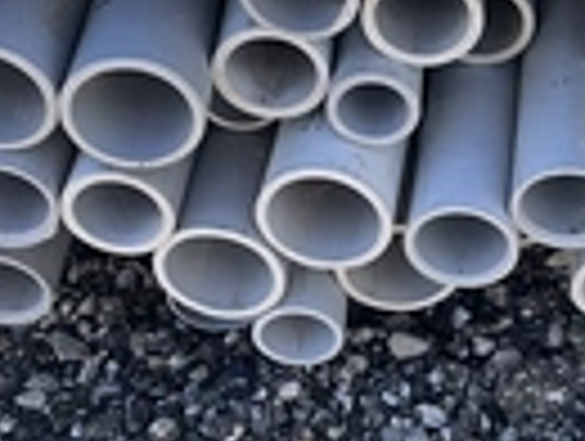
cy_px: 68
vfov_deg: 16.5
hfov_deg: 21.8
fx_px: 1507
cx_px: 418
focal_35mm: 89
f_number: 1.8
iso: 25
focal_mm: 3
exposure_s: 1/394
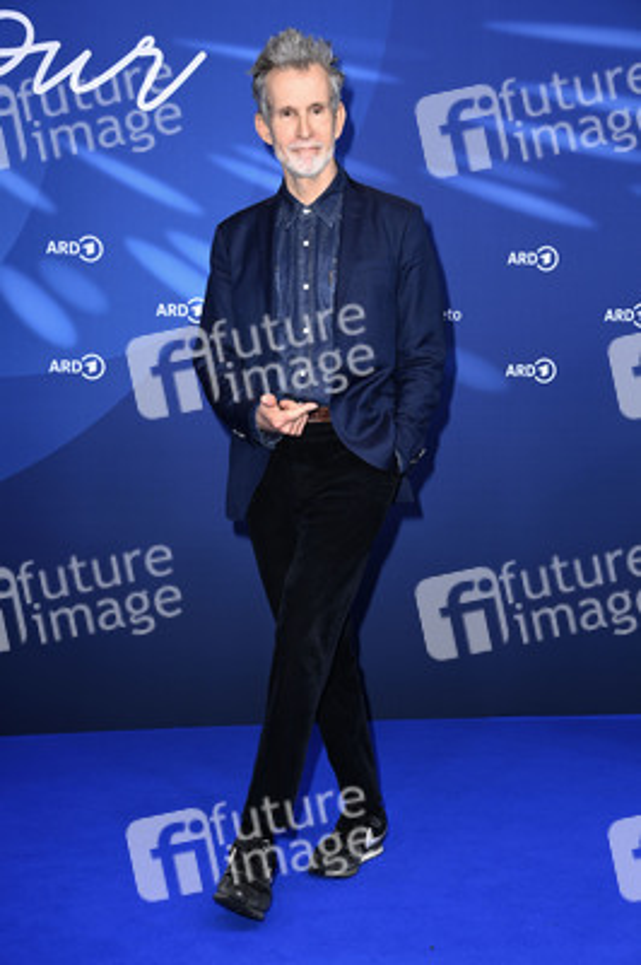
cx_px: 320
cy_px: 482
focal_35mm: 62
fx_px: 1659
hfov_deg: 21.9
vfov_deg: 32.4
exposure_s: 1/250
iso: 1250
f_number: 5.6
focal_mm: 62
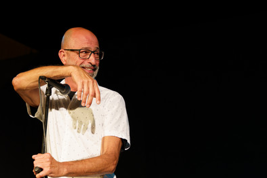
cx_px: 81
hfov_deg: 17.9
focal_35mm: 114
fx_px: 845
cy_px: 112
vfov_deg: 12.0
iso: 500
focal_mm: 70
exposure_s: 1/80
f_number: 2.8
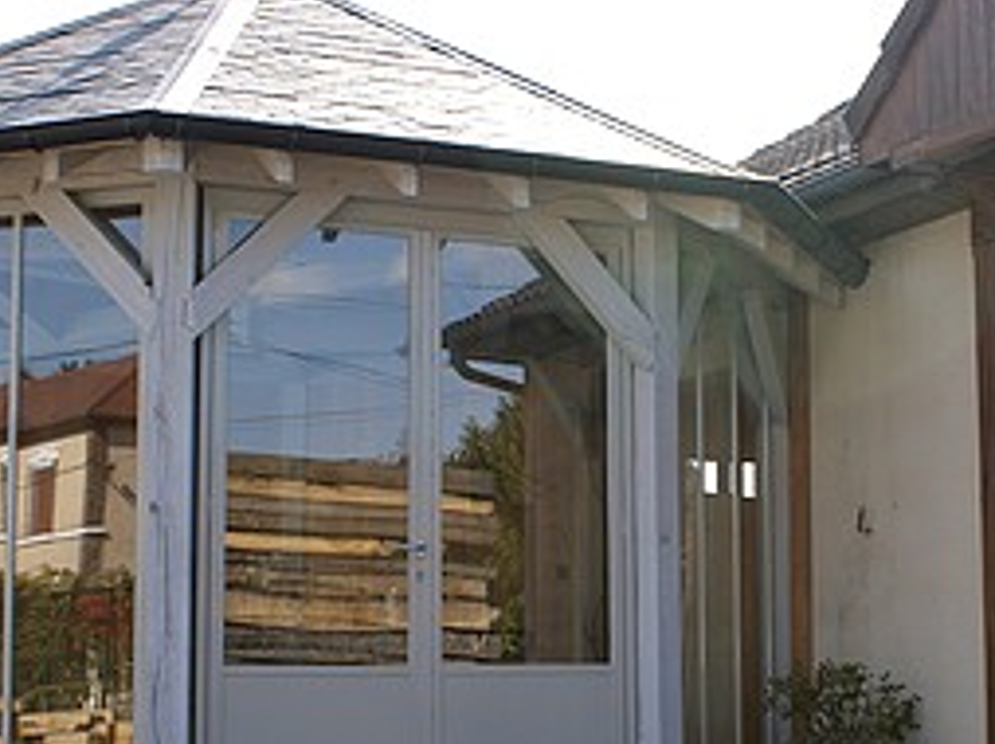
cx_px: 658
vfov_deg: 19.8
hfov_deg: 26.2
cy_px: 437
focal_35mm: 74
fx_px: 2125
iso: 100
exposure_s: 1/80
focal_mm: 26
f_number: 10
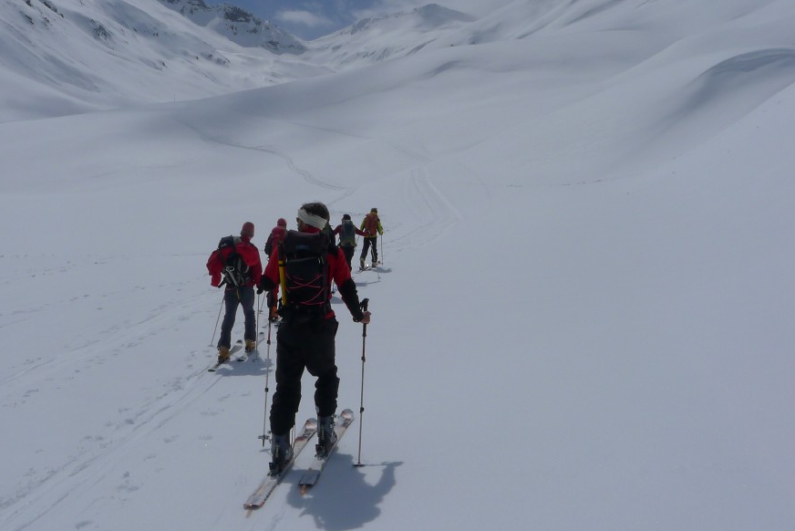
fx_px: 729
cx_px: 362
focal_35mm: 33
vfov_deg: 39.5
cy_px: 179
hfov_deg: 57.1
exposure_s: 1/2000
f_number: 8
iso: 80
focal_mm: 5.1
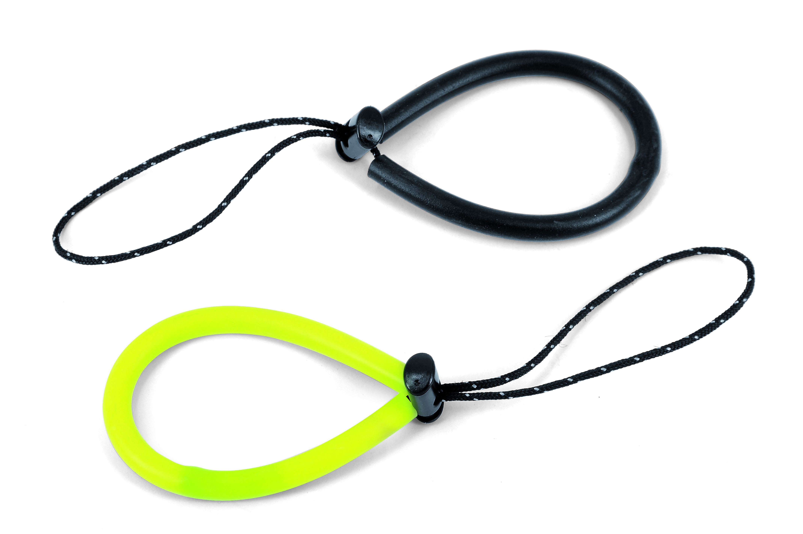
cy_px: 267
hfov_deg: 23.4
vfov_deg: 15.7
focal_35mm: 87
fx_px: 1938
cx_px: 402
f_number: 11
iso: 200
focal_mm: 58
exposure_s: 1/20
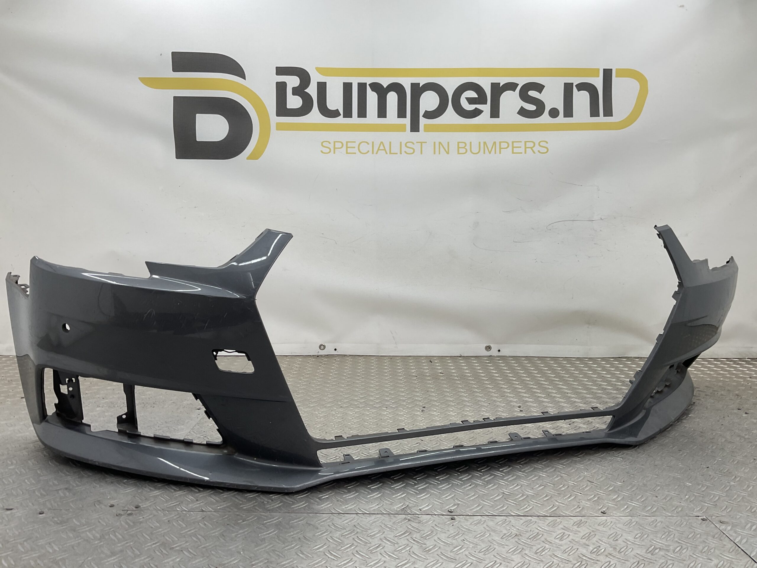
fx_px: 634
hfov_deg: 61.7
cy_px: 284
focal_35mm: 29
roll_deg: -0.7
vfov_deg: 48.2
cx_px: 378
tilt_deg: -6.2
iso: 16
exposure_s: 1/102
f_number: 1.8
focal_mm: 3
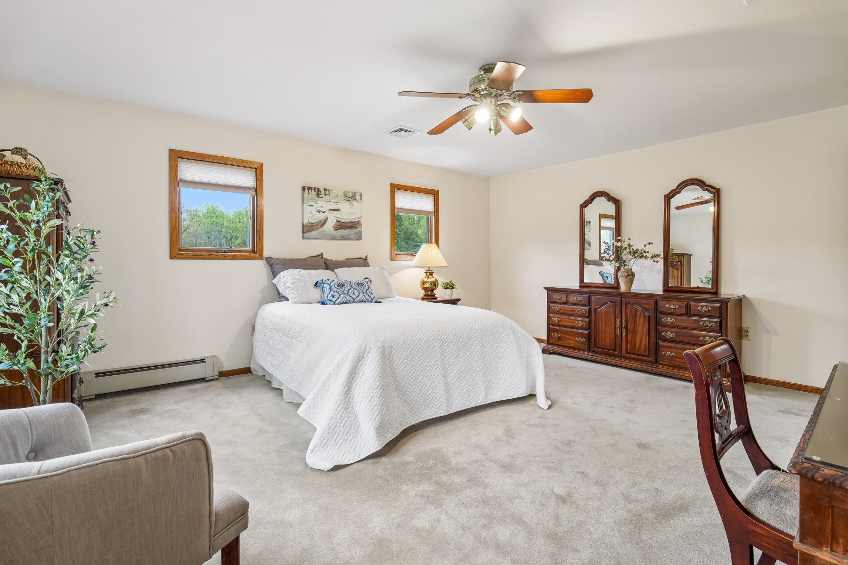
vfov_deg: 73.7
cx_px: 424
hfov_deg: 96.7
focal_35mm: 16
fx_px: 377
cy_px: 282
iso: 400
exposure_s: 1/6
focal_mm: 16
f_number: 8
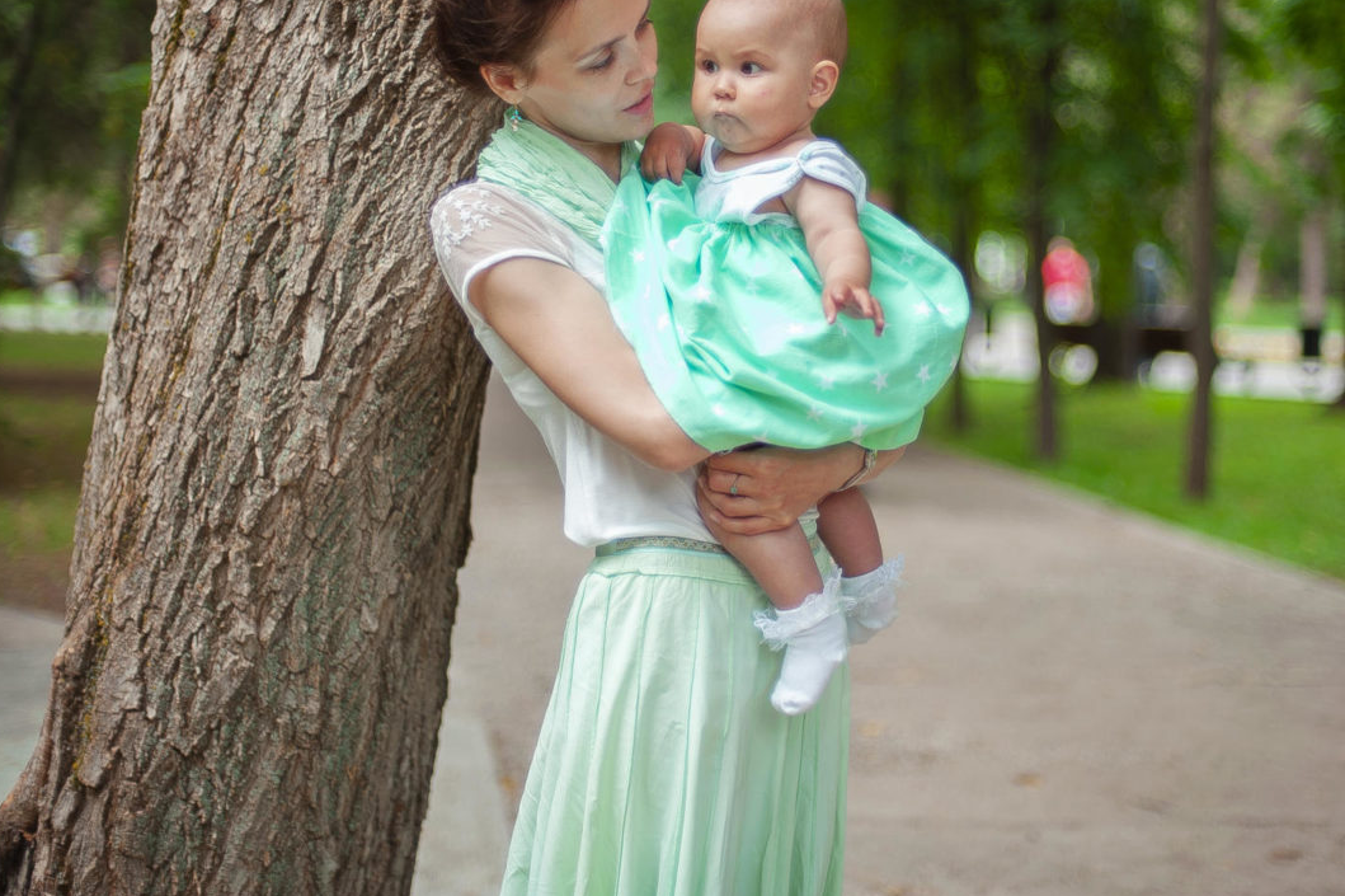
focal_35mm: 68
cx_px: 796
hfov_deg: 29.6
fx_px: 2539
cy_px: 302
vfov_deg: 19.9
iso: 200
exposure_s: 1/1000
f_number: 1.4
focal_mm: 50
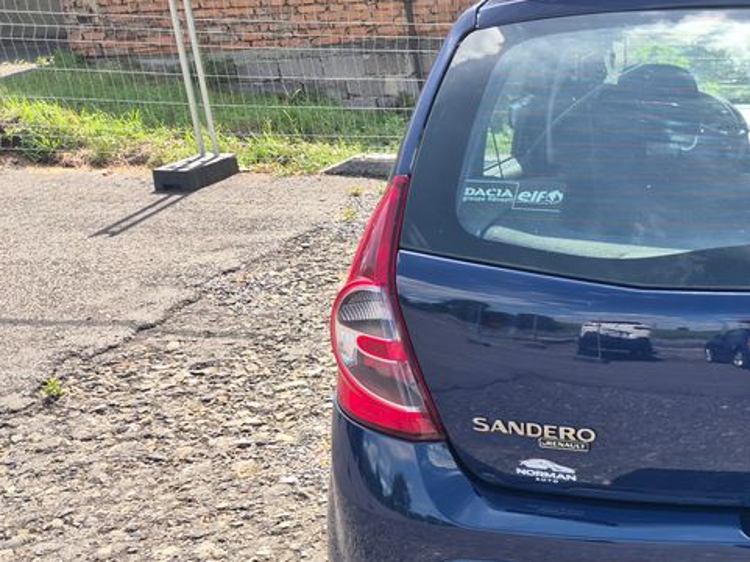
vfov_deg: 29.4
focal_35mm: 49
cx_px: 794
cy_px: 372
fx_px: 1061
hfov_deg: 34.4
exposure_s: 1/448
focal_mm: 5.4
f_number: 1.8
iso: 25
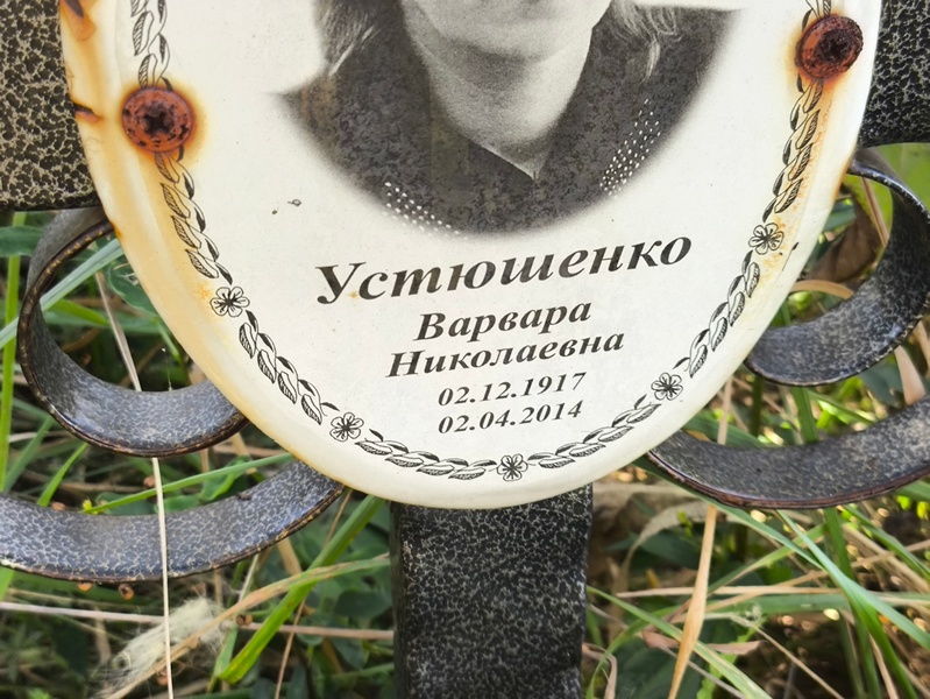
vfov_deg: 29.1
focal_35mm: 50
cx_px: 465
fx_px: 1344
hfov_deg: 38.2
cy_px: 350
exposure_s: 1/120
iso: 64
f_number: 1.7
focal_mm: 4.71
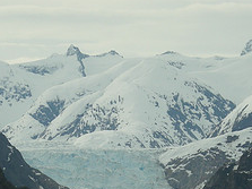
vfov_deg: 5.4
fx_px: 1986
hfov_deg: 7.3
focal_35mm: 273
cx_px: 119
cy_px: 233
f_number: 9.4
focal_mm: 17.1
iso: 50
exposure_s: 1/135
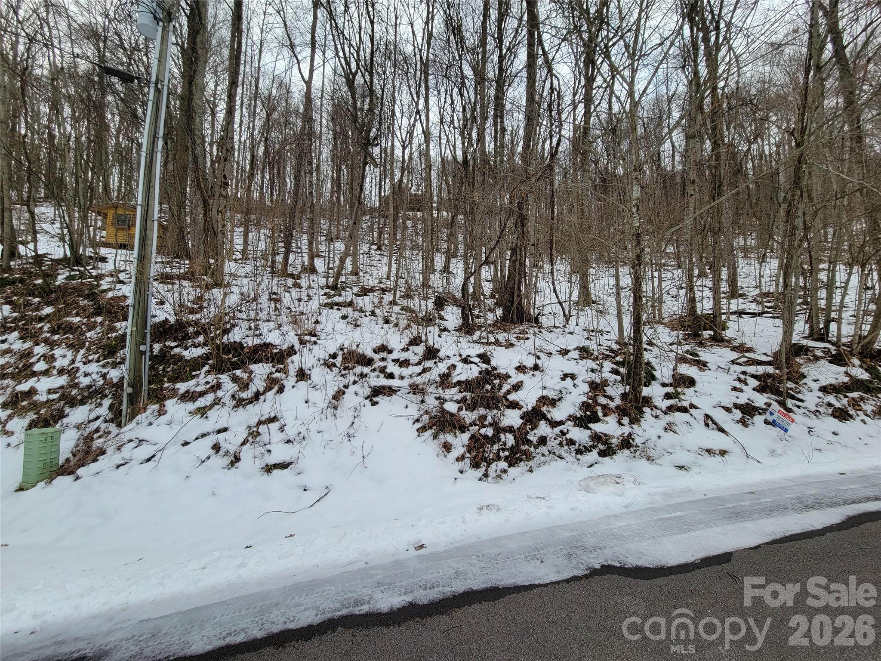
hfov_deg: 106.2
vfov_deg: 89.9
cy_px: 330
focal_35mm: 13
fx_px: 331
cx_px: 440
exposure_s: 1/526
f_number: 2.2
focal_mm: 2.2
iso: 50
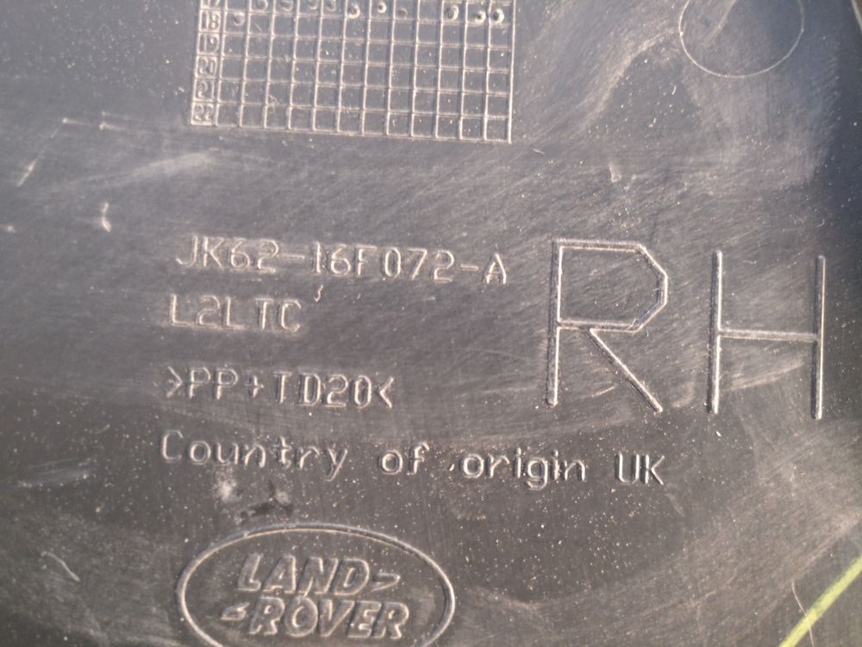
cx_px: 431
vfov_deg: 49.7
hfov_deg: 63.4
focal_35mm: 28
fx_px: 697
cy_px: 324
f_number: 2
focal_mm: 4.26
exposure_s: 1/17
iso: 3200
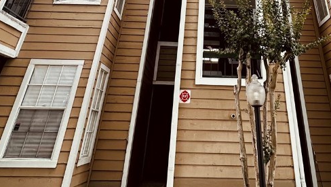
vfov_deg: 28.3
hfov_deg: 59.9
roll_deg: -0.5
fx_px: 281
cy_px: -71
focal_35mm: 32
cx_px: 215
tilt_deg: +36.1
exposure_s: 1/286
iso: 40
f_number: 2.2
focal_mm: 2.22
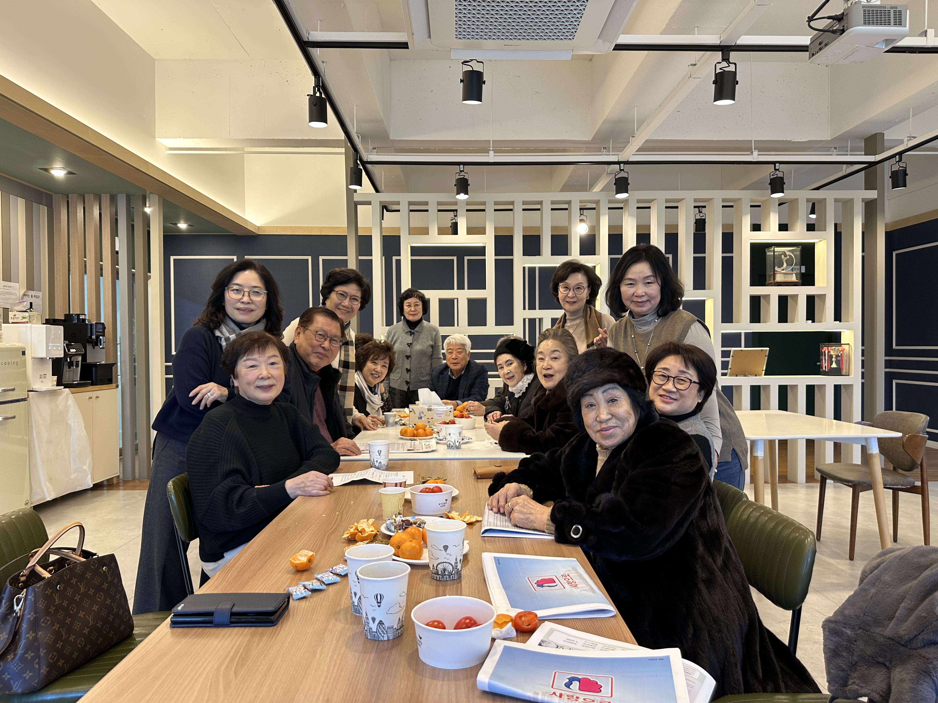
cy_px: 352
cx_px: 469
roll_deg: +0.4
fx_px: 650
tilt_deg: -0.2
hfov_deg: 71.6
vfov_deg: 56.8
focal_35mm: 24
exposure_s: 1/60
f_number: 1.78
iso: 125
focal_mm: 6.86
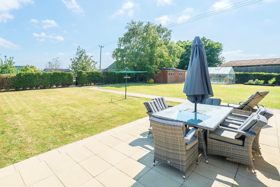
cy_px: 75
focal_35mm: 18
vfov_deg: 66.7
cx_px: 84
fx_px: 140
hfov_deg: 85.4
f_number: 8
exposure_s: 1/640
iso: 400
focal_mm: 12
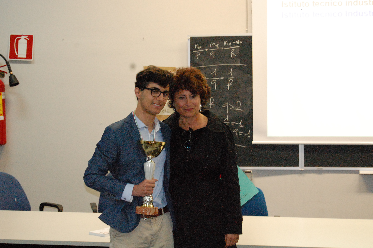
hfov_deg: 24.1
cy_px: 125
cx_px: 186
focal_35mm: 85
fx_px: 875
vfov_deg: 16.1
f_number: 5.6
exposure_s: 1/60
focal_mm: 55
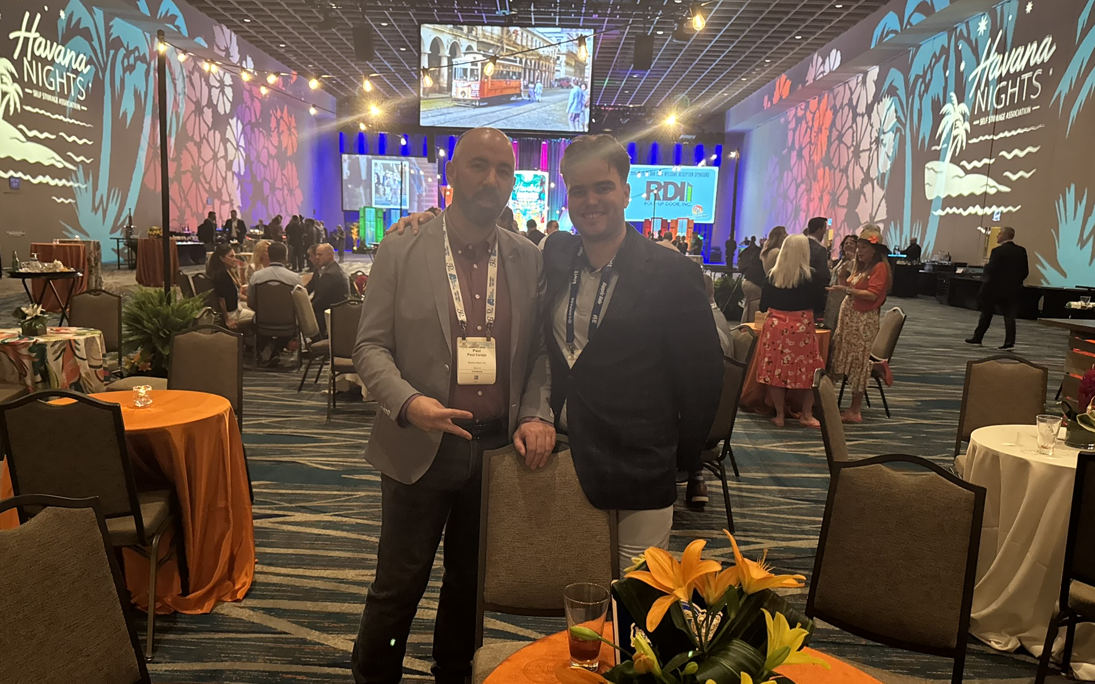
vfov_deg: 46.0
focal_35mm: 27
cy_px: 375
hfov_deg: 68.4
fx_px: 806
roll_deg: -2.4
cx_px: 527
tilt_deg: -11.0
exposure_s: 1/60
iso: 800
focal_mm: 6.76
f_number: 1.78
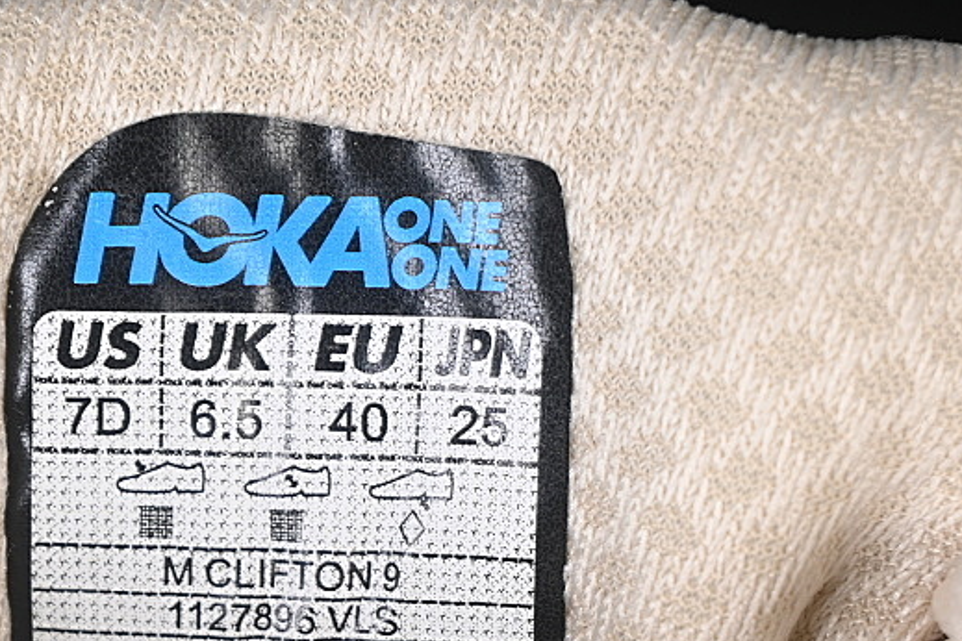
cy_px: 591
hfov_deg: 13.1
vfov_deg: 8.8
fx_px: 4168
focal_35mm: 156
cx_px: 258
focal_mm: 50
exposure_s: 1/80
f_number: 7.1
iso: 160
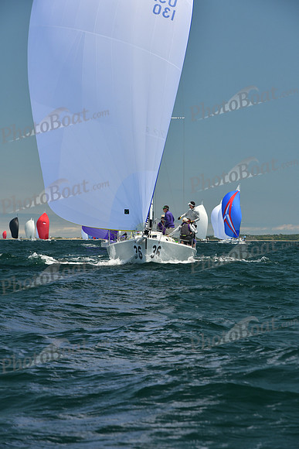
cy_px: 224
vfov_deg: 17.1
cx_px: 150
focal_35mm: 120
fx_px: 1494
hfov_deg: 11.4
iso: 320
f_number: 8
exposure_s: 1/640
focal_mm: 120
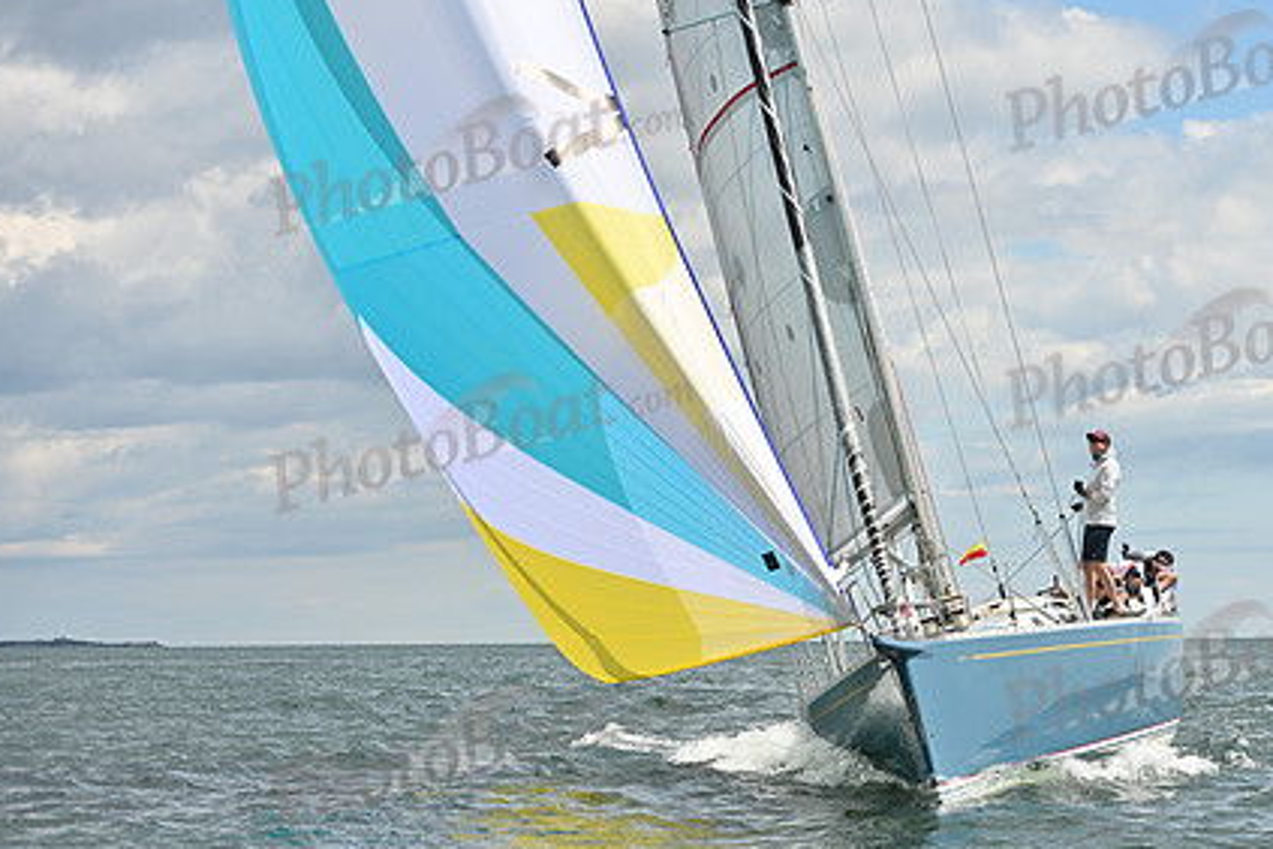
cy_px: 549
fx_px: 3394
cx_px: 852
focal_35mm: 96
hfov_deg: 21.2
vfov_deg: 14.2
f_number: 3.5
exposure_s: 1/2500
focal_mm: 70
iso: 250
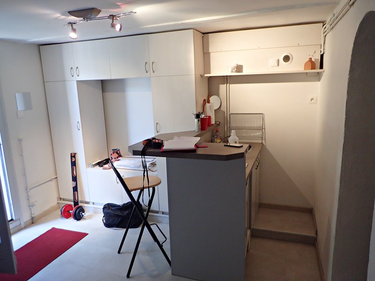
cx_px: 188
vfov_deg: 54.9
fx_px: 271
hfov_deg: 69.4
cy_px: 140
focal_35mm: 25
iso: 200
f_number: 2
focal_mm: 4.5
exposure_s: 1/60
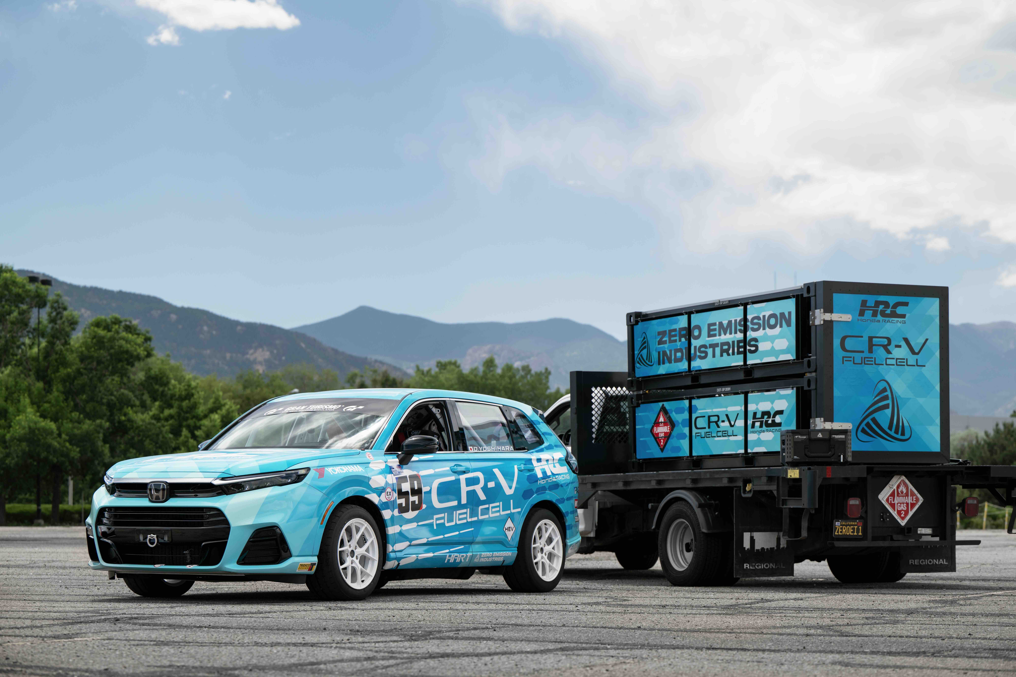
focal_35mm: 79
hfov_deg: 25.7
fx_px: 2229
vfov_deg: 17.3
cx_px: 508
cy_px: 338
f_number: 4
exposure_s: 1/400
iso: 125
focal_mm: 79
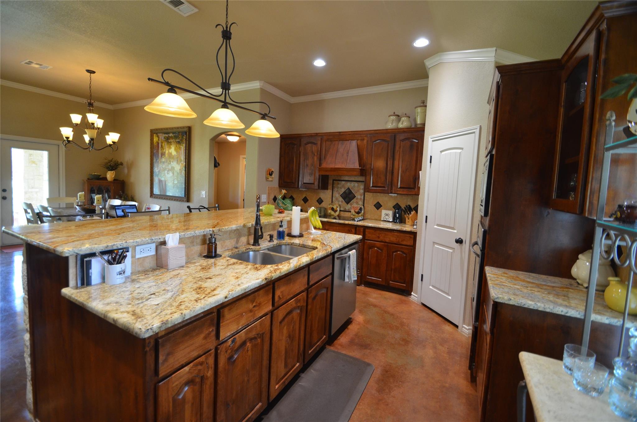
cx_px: 318
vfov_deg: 77.1
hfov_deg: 100.5
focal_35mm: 15
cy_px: 211
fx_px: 265
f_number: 4
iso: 720
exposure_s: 1/60
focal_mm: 10
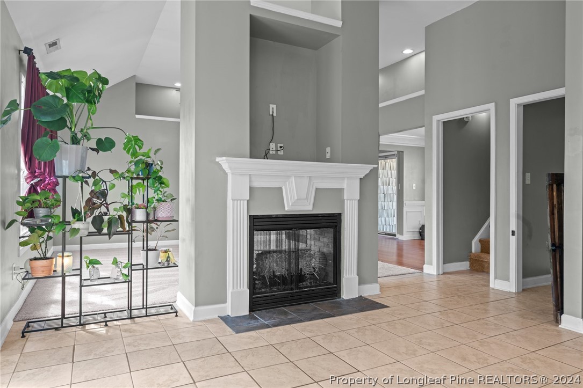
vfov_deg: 53.1
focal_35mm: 24
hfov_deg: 73.8
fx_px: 389
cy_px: 194
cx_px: 292
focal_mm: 24
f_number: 8
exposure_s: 1/1.25
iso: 400
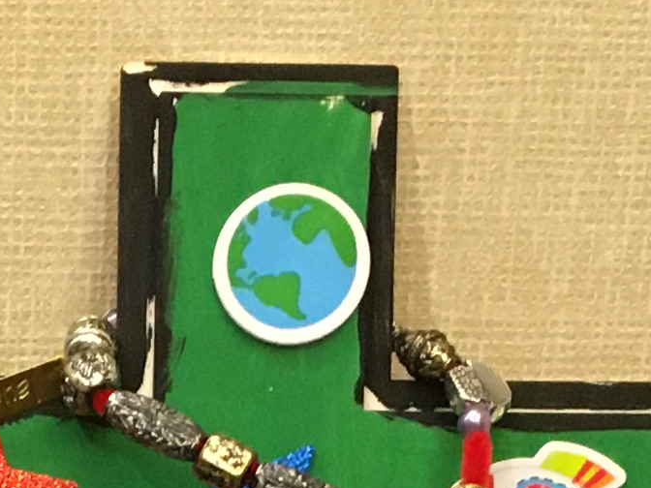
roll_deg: -0.7
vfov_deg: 7.7
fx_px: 3272
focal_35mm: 174
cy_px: 1354
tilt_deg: -25.4
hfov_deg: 11.1
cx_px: -155
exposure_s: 1/30
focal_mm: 4.15
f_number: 2.2
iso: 160
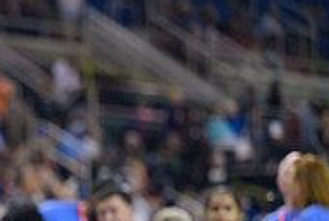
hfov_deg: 5.9
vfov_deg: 4.0
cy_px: 342
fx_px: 3177
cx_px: -197
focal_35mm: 347
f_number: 2.8
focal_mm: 102
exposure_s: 1/800
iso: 2200
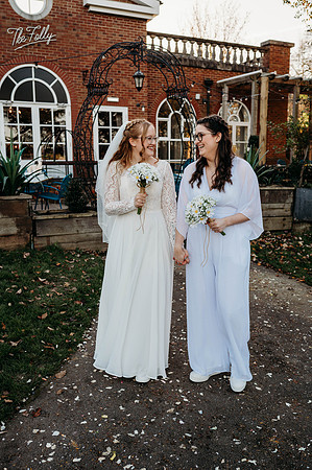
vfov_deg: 54.5
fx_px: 456
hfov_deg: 37.8
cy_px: 235
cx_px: 156
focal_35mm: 35
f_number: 3.5
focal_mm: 35
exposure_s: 1/400
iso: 100
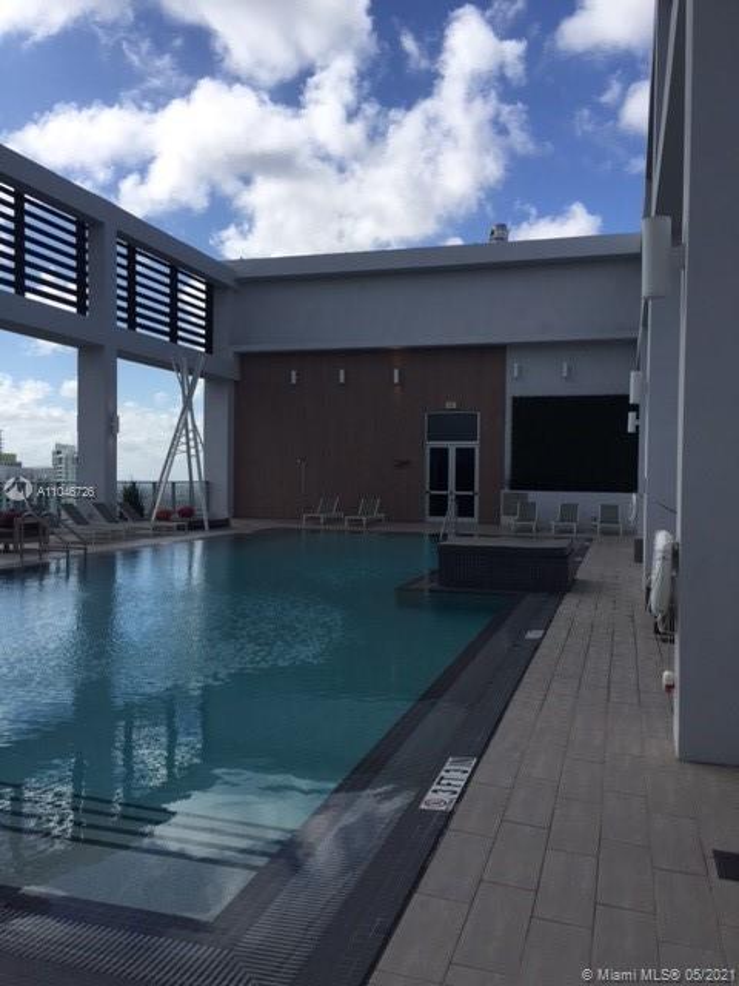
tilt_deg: -0.4
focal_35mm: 29
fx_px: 825
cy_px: 493
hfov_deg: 48.2
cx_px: 370
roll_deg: +0.0
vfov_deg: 61.7
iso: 32
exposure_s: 1/3597
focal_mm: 4.15
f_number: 2.2
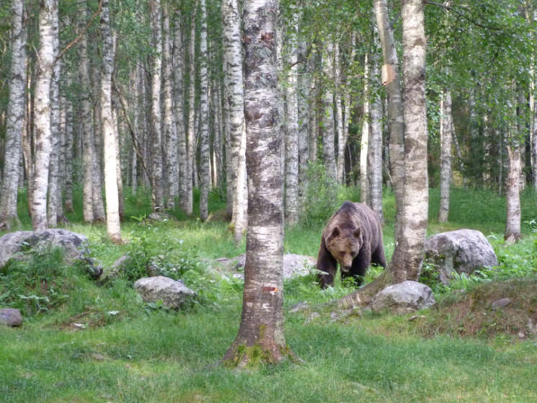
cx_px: 343
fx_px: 2312
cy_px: 217
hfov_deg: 13.2
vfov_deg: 10.0
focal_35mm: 149
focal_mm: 20.1
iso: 400
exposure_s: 1/50
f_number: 3.5
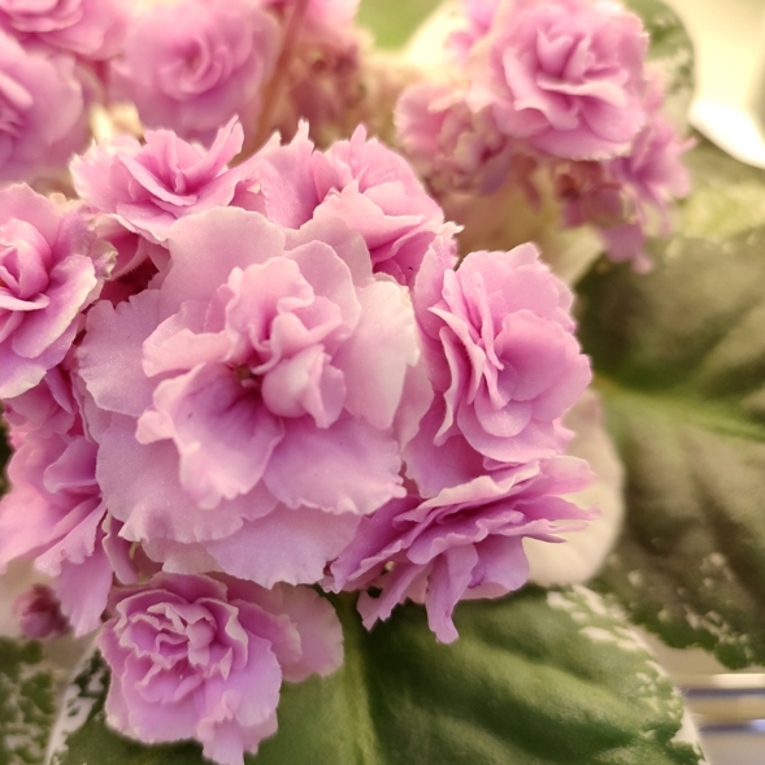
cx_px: 275
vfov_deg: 54.0
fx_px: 750
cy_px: 377
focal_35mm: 30
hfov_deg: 53.3
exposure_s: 1/100
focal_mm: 6.04
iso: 378
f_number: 1.9
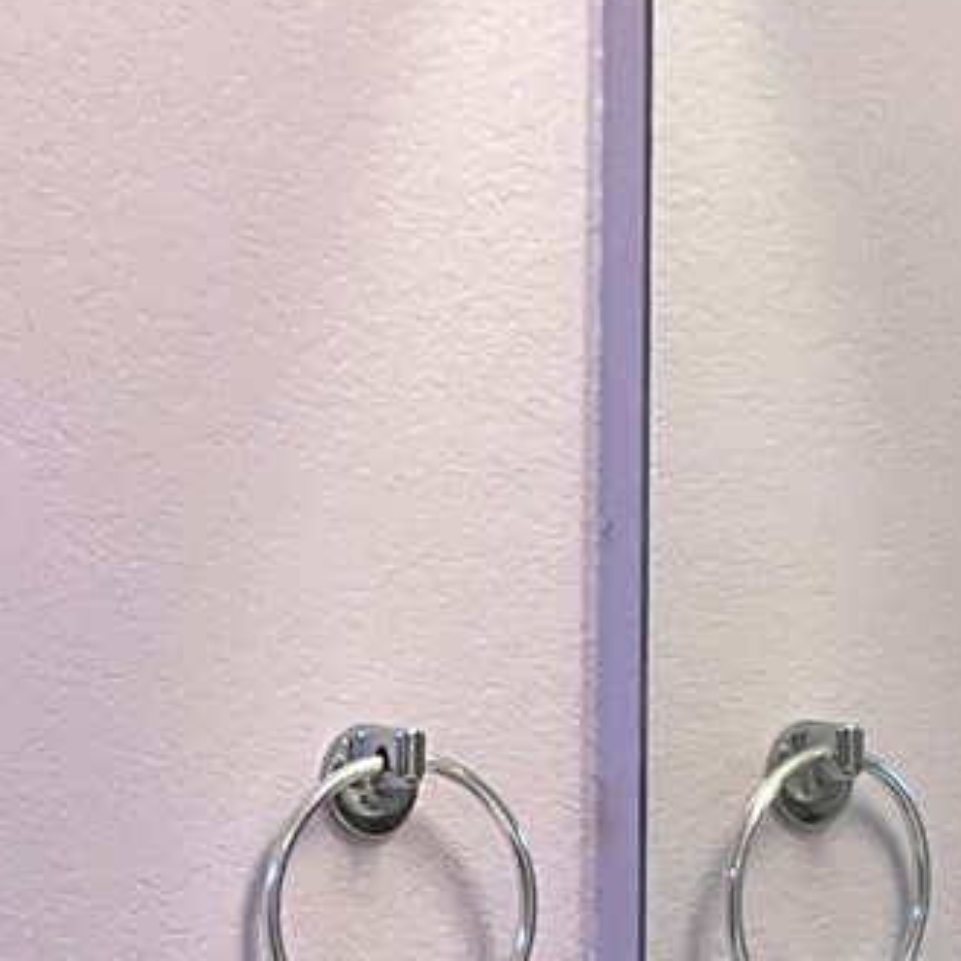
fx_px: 4994
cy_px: 1870
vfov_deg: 10.2
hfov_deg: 10.9
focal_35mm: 159
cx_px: 812
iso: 64
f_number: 1.8
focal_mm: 3
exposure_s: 1/60
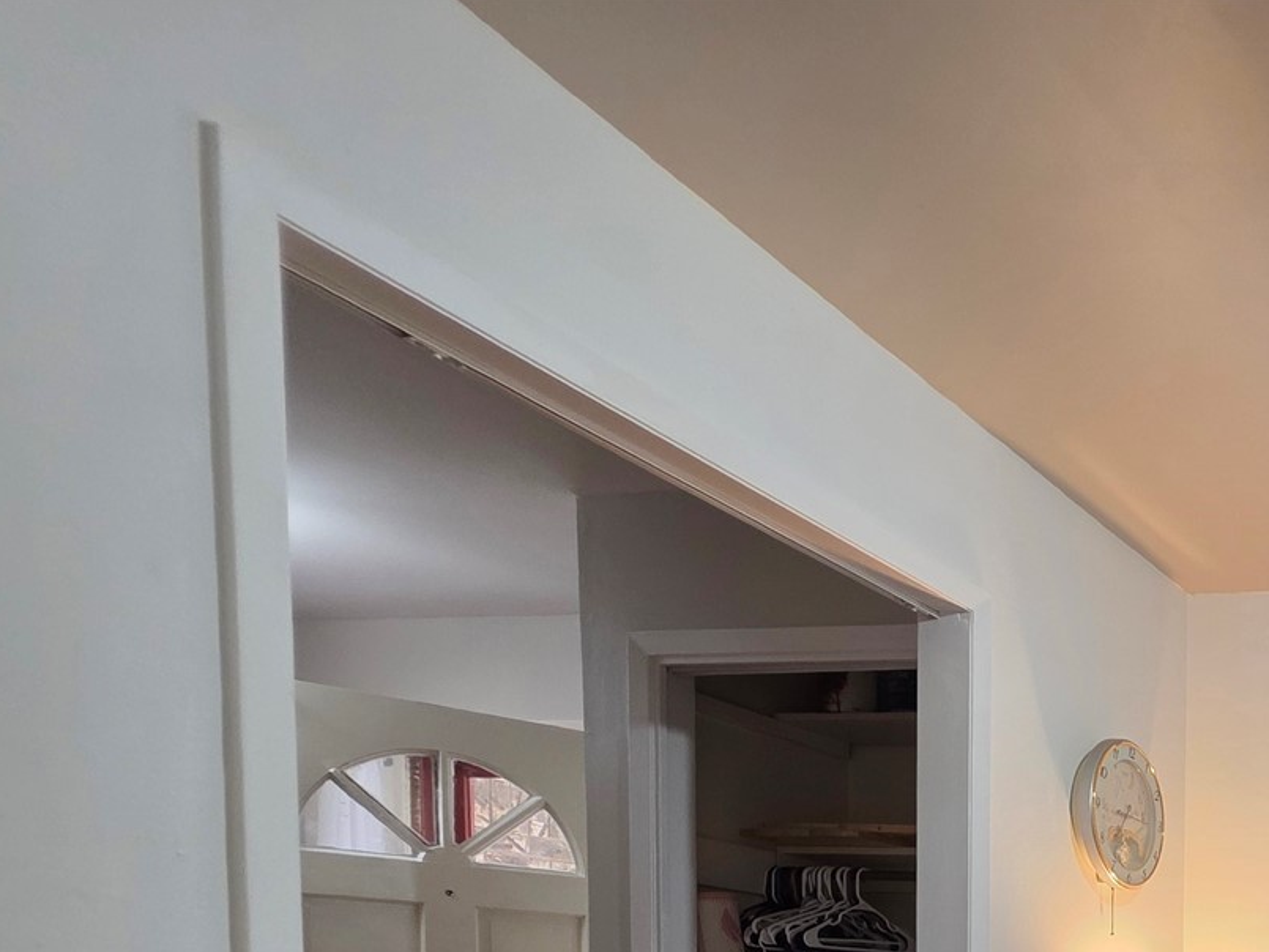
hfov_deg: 41.5
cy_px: 1130
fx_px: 1137
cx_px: 1496
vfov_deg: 35.9
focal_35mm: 31
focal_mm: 2.2
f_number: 1.9
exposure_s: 1/60
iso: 160
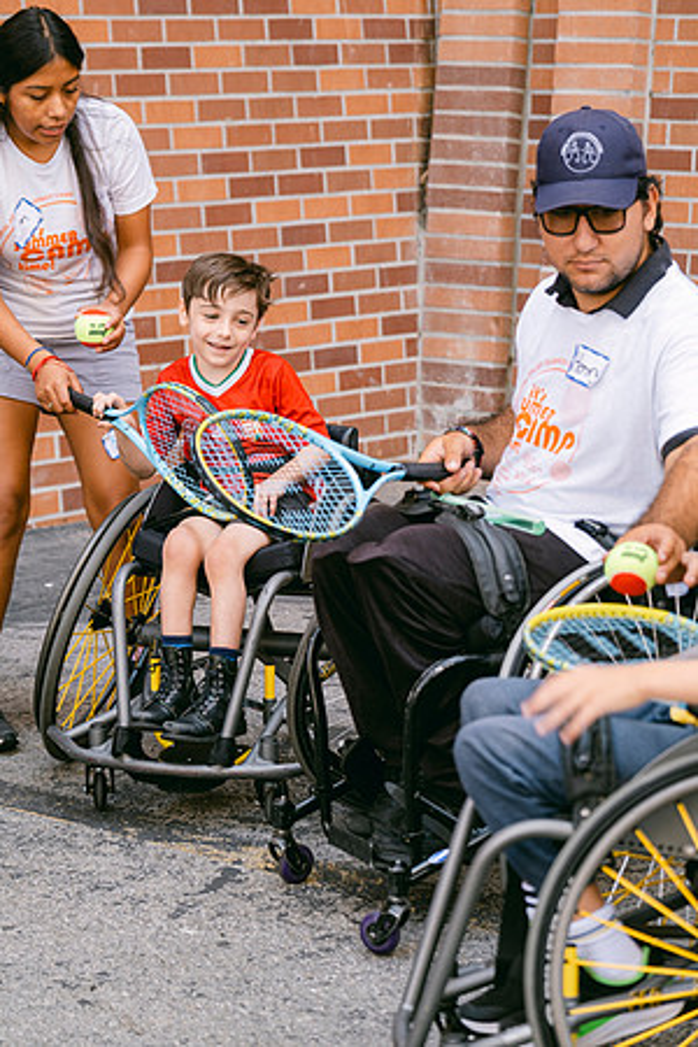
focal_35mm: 99
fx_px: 2879
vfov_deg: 20.6
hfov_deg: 13.8
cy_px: 524
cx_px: 349
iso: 200
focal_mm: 66
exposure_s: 1/125
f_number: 2.8
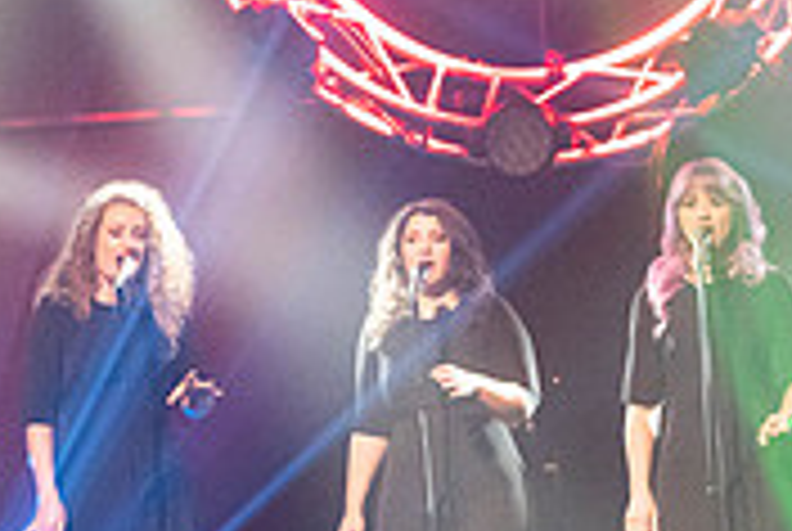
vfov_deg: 2.1
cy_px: 452
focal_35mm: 668
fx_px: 14721
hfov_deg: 3.1
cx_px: 333
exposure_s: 1/250
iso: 8000
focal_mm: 200
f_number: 5.6
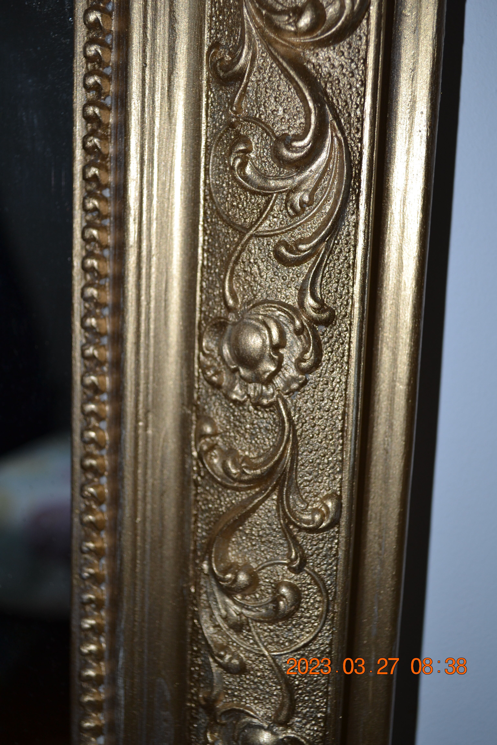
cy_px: 372
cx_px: 248
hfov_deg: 28.1
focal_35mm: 48
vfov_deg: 41.1
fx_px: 994
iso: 200
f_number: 4.8
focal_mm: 32
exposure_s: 1/60
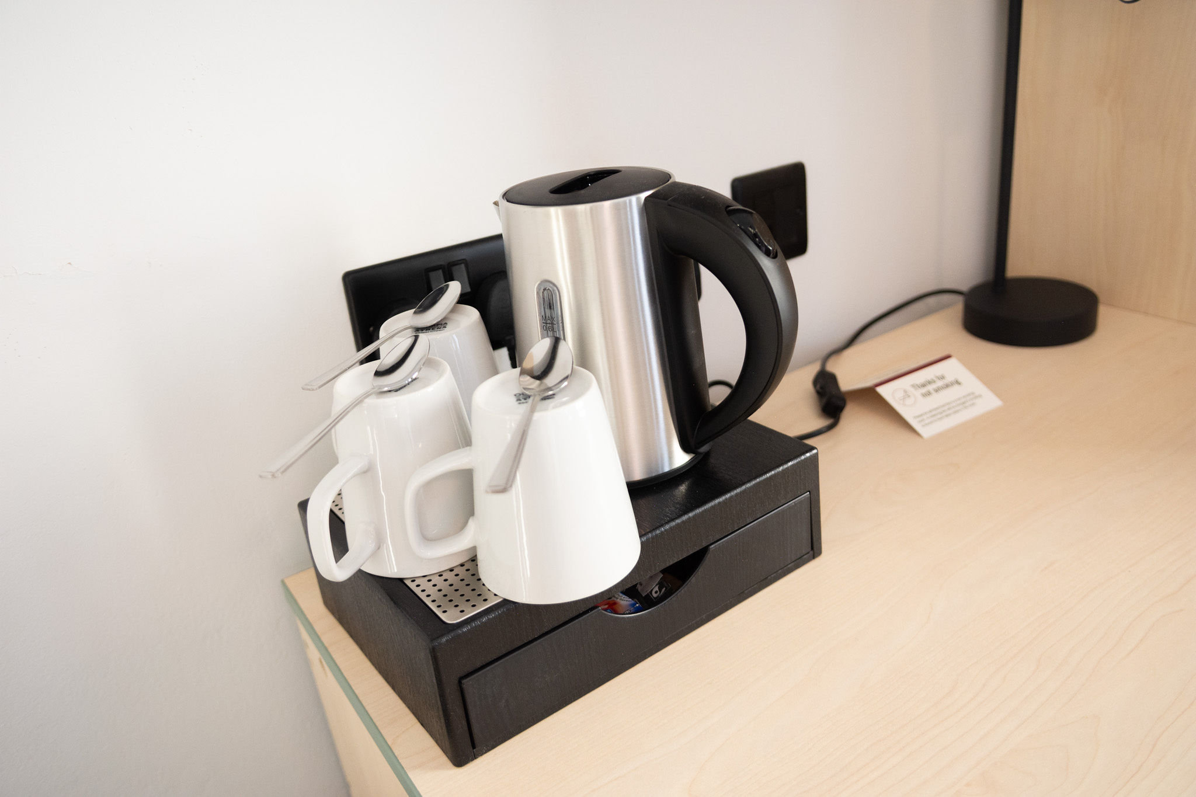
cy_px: 398
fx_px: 897
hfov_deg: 67.4
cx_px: 598
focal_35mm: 27
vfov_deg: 47.9
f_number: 2.8
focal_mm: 18
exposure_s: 1/125
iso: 800
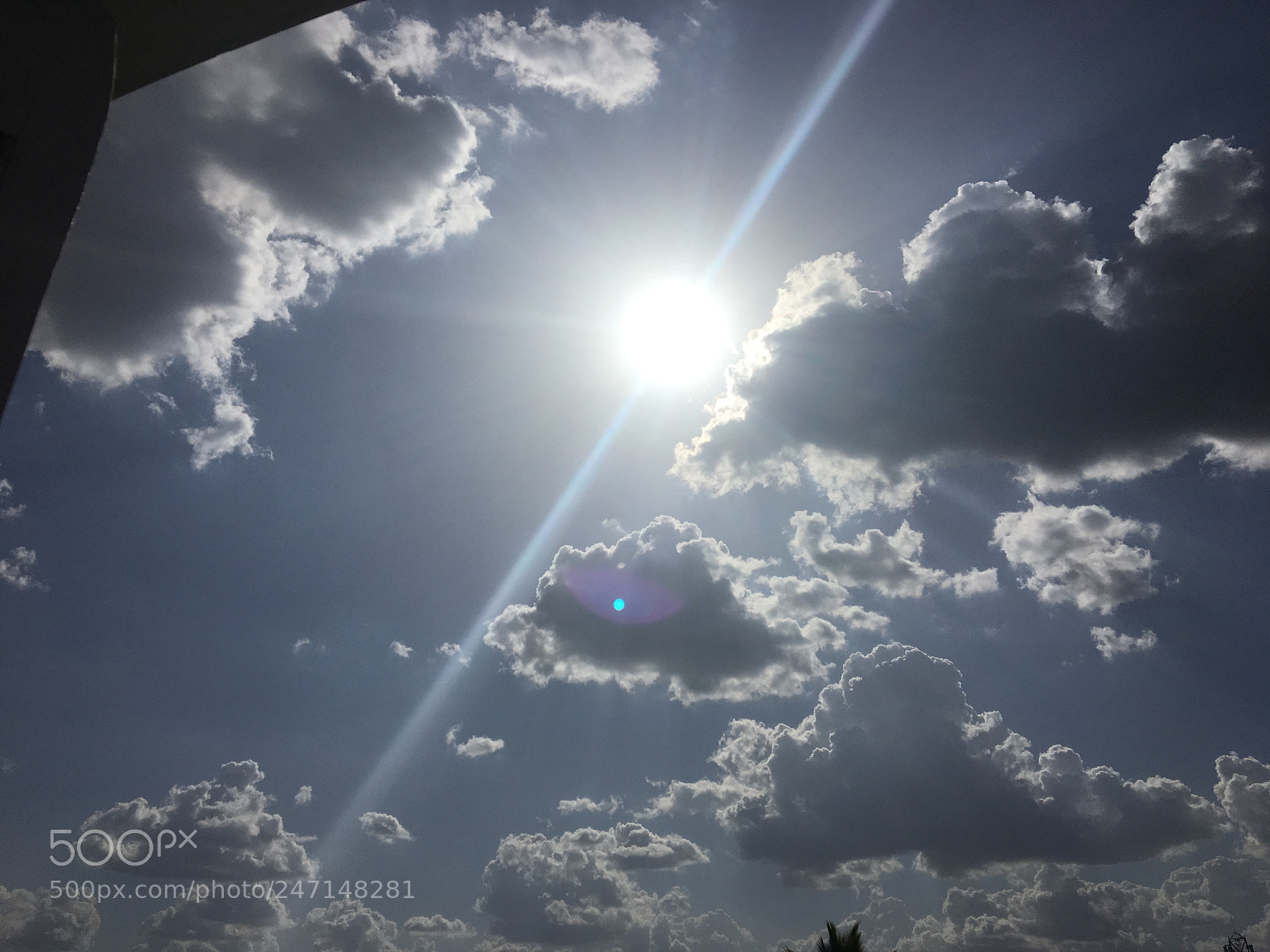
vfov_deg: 48.2
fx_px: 1064
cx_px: 635
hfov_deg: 61.7
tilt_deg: +31.8
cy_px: 476
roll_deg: +1.2
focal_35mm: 29
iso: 25
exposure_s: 1/19231
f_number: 2.2
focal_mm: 4.15
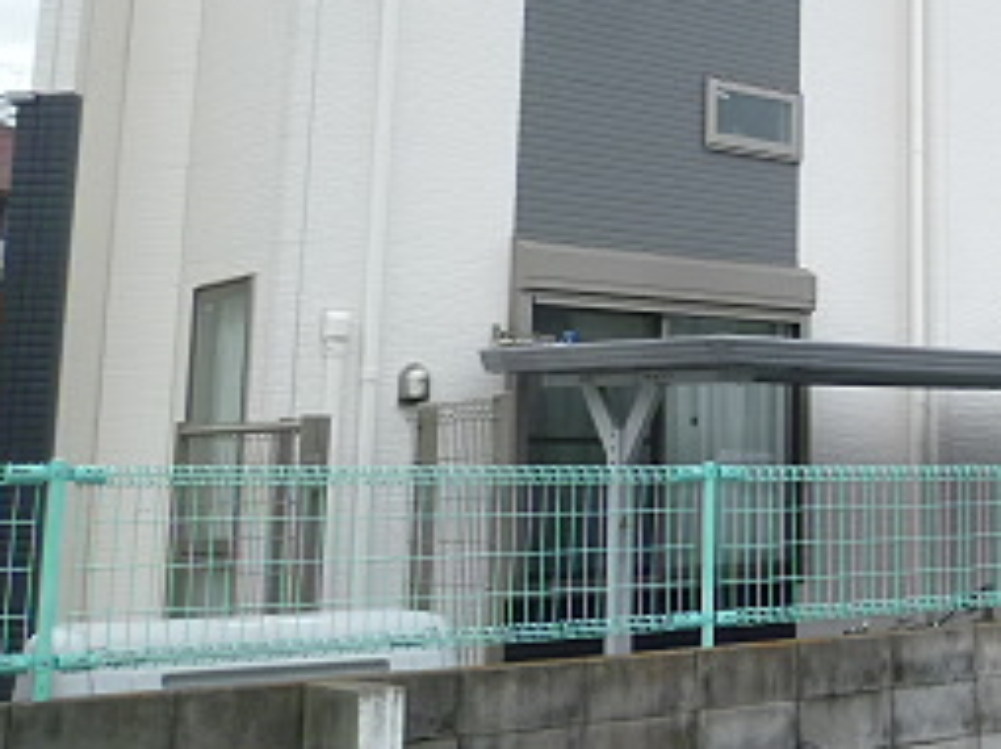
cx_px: 1064
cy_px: 126
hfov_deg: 30.3
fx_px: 1676
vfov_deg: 24.7
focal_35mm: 58
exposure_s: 1/400
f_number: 4
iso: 100
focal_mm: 4.3
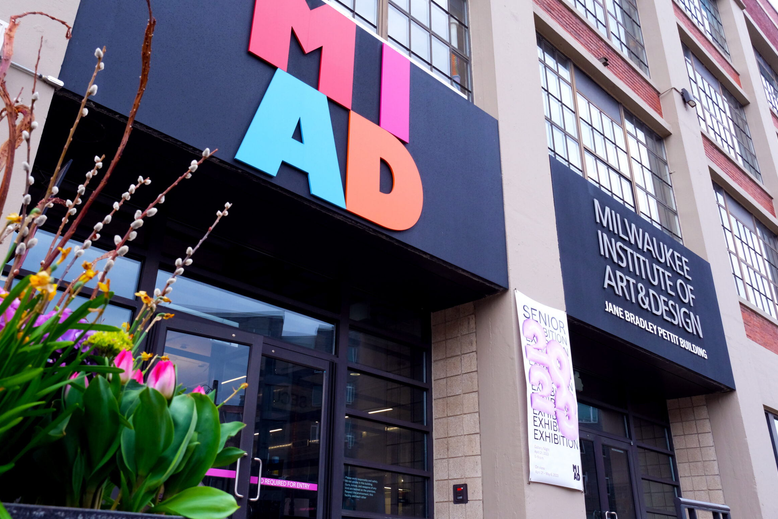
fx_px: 670
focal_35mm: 31
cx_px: 349
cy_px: 246
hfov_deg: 60.1
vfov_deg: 42.3
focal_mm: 18.4
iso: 640
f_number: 9
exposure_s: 1/125
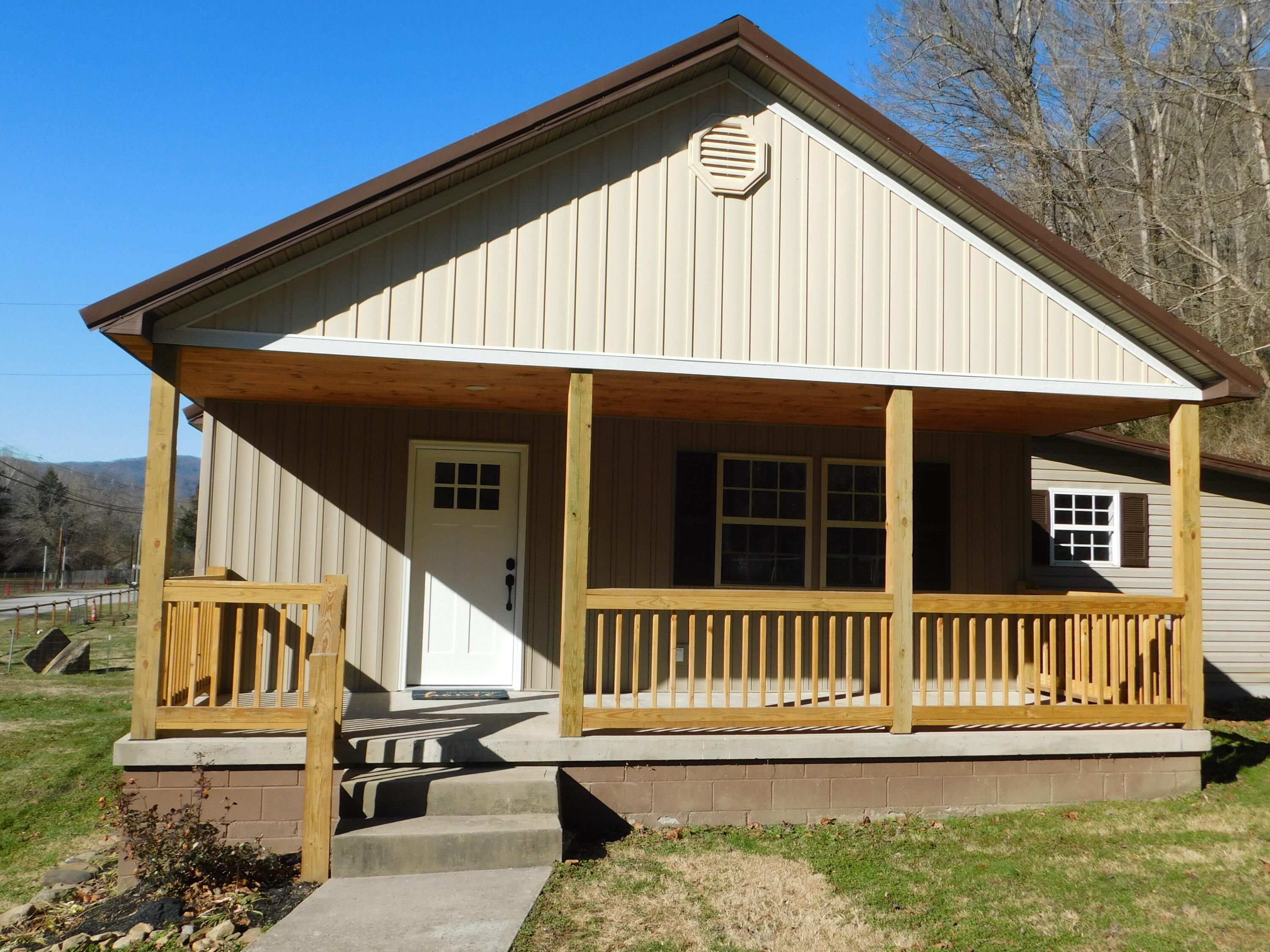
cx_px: 635
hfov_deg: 60.0
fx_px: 1101
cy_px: 476
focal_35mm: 30
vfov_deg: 46.8
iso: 125
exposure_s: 1/1500
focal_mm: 5.3
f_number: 3.2
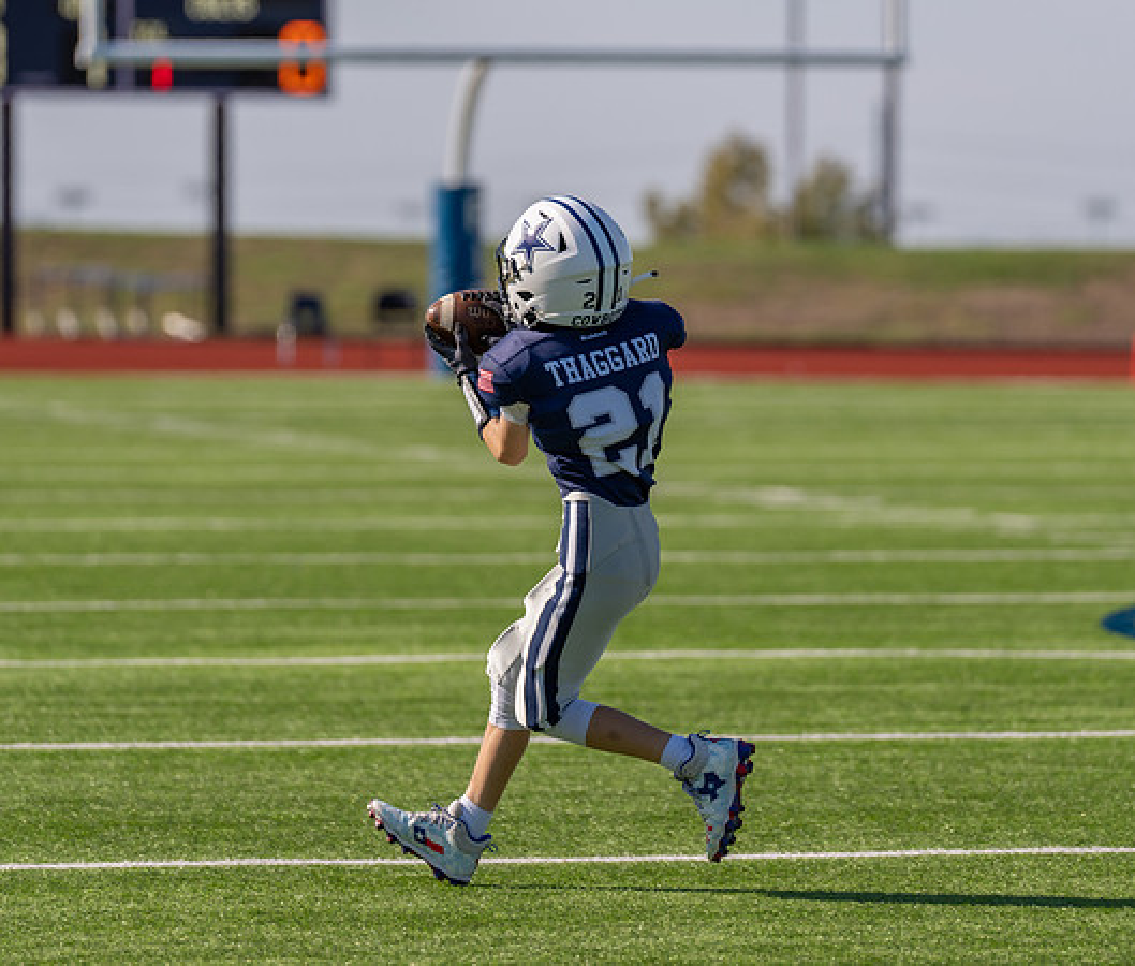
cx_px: 561
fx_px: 9805
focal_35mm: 285
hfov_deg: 6.6
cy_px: 412
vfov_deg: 5.6
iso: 100
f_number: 3.5
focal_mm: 200
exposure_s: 1/1250
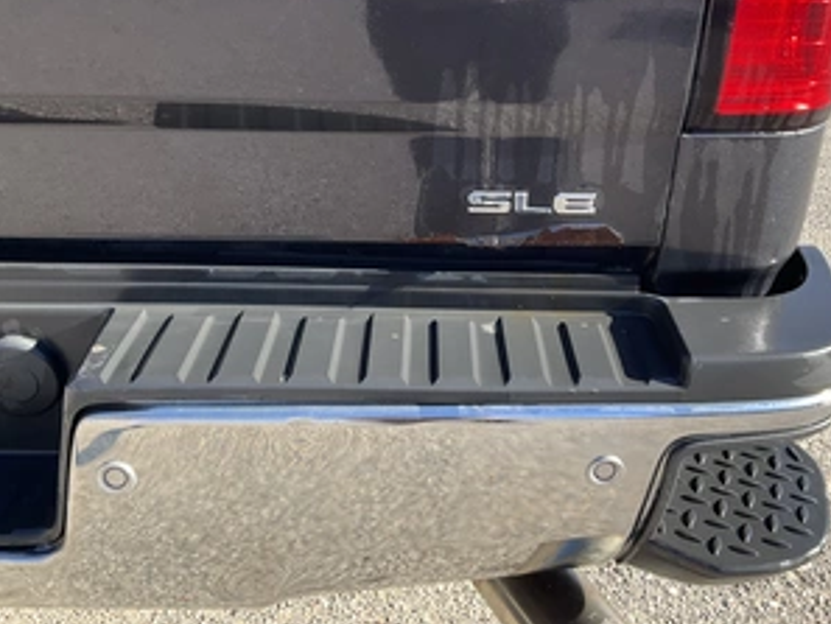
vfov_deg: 36.7
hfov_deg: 47.8
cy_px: 243
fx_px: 937
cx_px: 445
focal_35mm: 39
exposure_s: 1/346
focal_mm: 3
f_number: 1.8
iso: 25
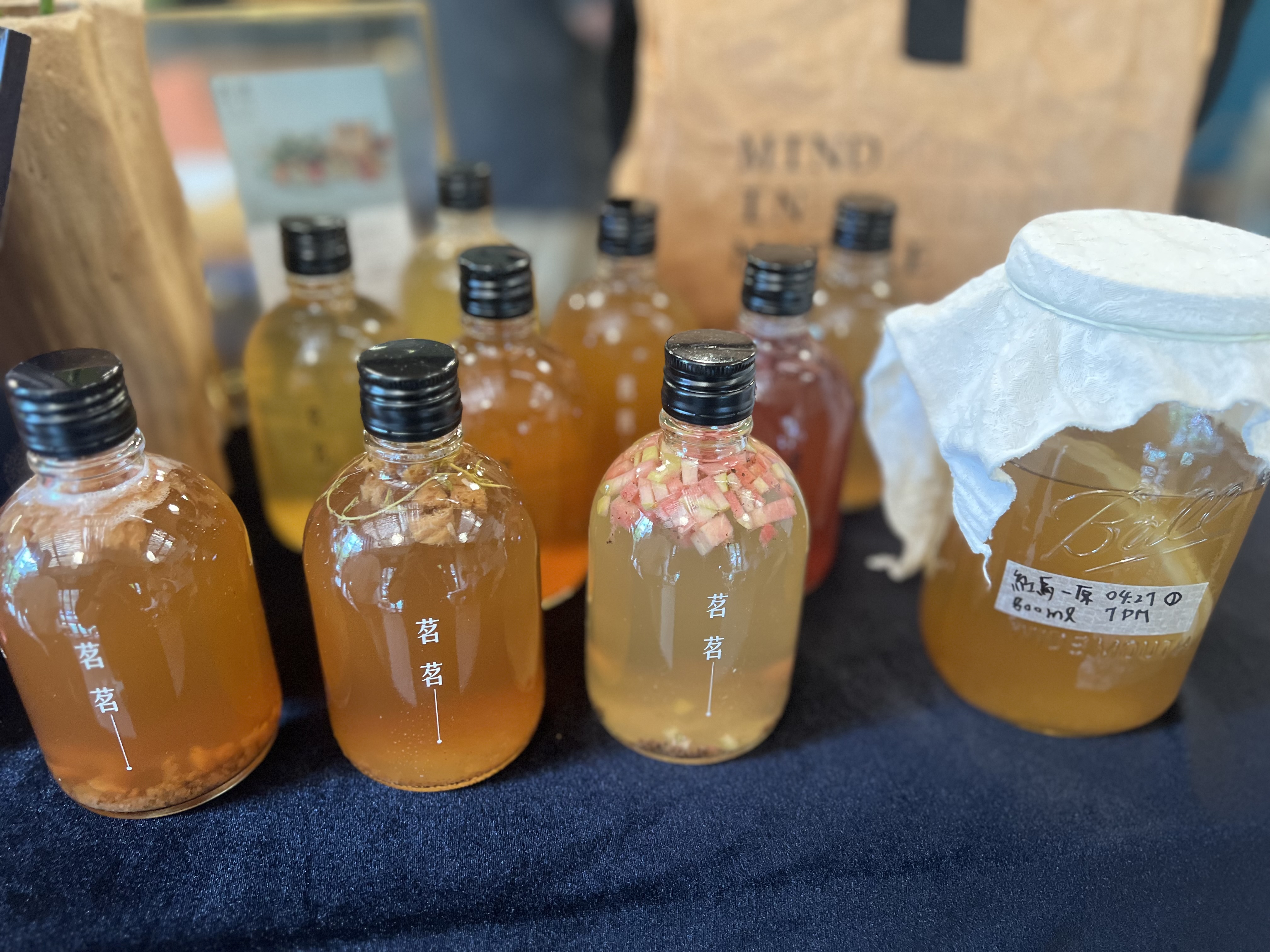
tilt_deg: -30.4
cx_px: 635
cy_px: 476
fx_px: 954
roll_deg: -1.2
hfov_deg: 67.3
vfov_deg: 53.1
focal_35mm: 26
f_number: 1.5
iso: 400
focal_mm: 5.7
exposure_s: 1/60
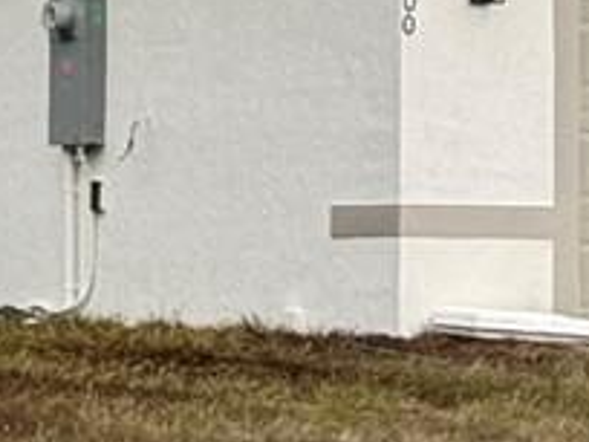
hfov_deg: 5.1
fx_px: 6415
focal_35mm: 377
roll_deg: +0.1
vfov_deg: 3.9
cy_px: 283
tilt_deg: +0.9
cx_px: 1279
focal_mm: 6.76
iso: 64
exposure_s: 1/2146
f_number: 1.78
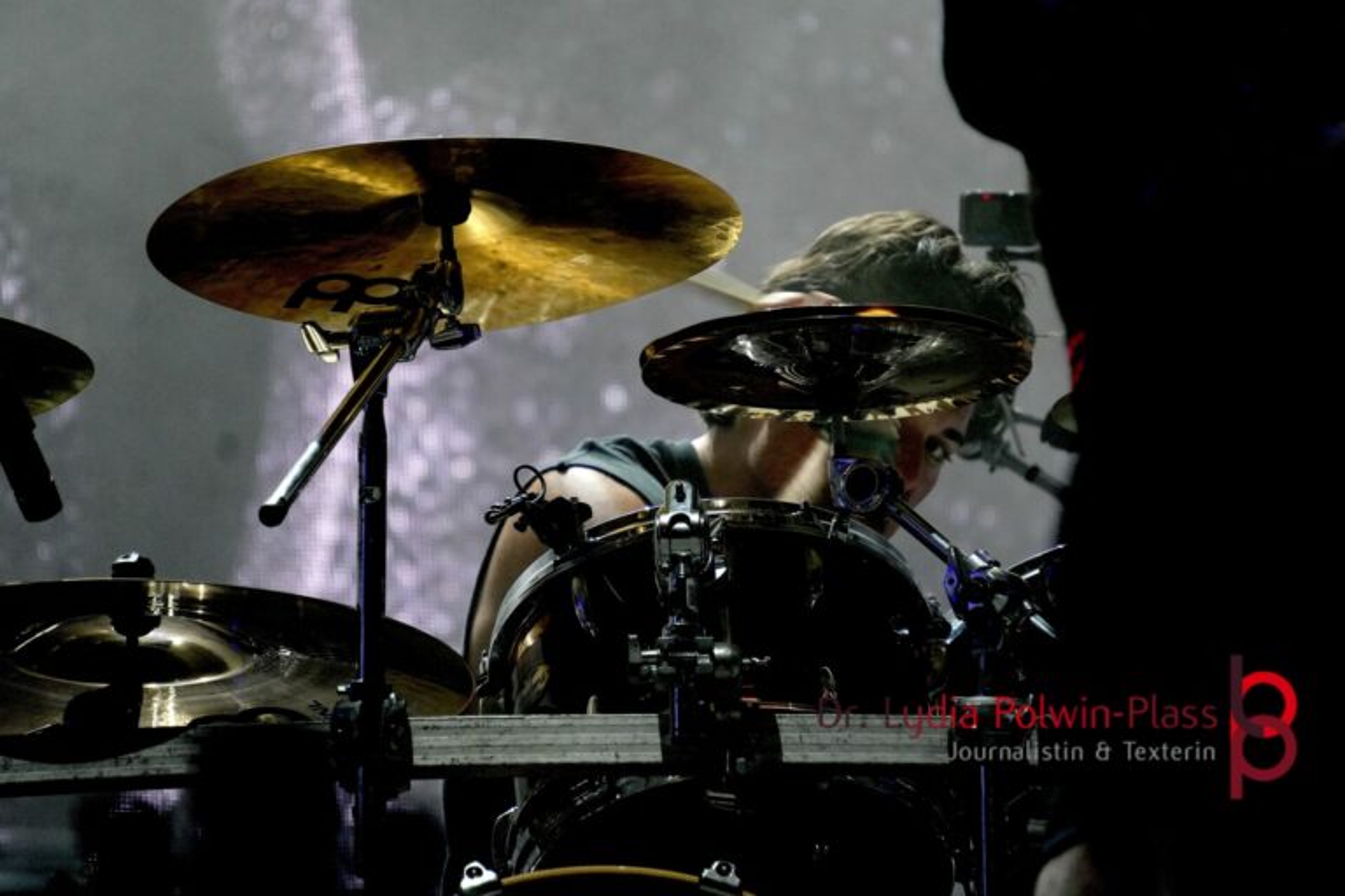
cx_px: 672
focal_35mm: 334
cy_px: 448
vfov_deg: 4.1
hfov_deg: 6.2
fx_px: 12496
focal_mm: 223
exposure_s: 1/400
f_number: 6.3
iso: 2500
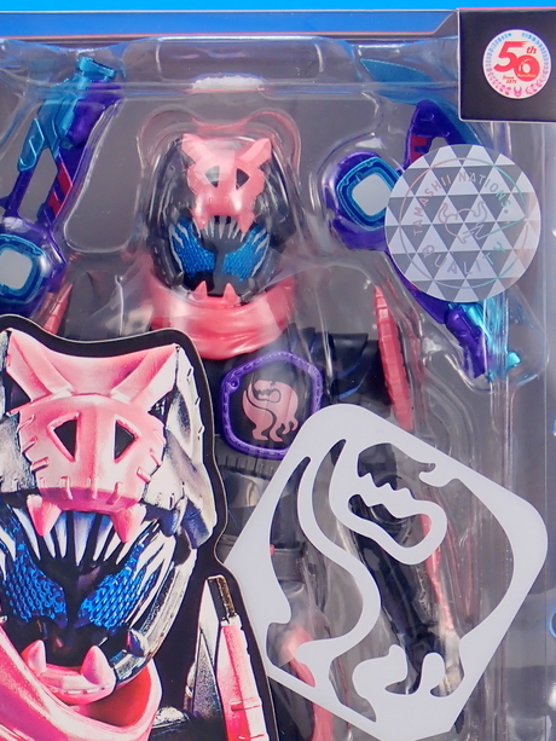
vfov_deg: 14.3
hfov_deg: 10.8
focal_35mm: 137
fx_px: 2933
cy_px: 610
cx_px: 220
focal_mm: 14.62
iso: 100
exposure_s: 1.6
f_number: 16
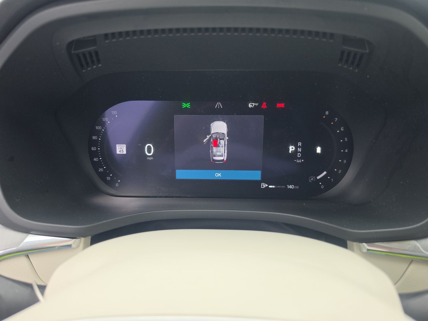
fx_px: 284
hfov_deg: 73.9
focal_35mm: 23
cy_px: 160
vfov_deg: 58.9
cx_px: 214
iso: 21
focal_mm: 6.5
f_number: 1.4
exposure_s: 1/119
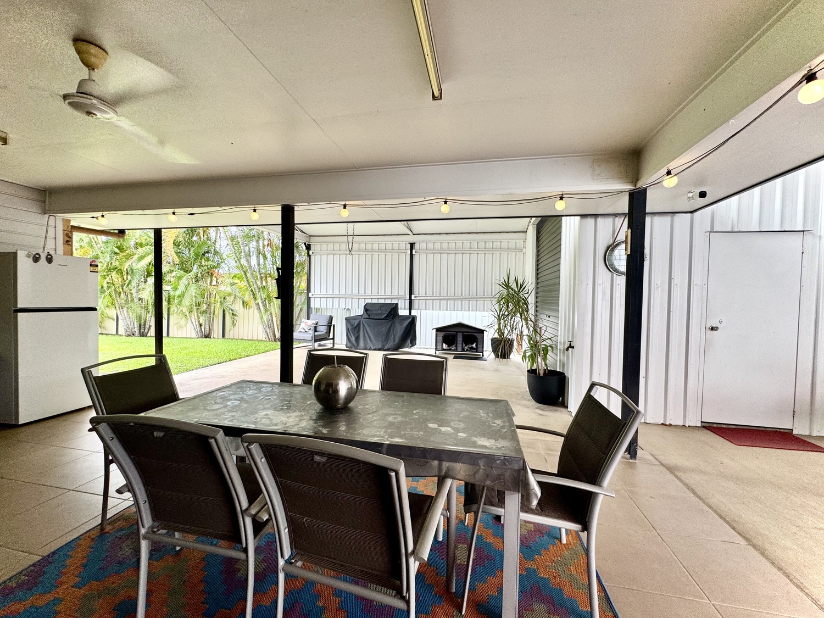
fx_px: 333
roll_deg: -1.0
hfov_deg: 102.1
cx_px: 412
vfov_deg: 85.7
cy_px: 309
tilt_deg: -1.4
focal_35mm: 14
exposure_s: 1/100
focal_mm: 2.22
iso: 64
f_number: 2.2
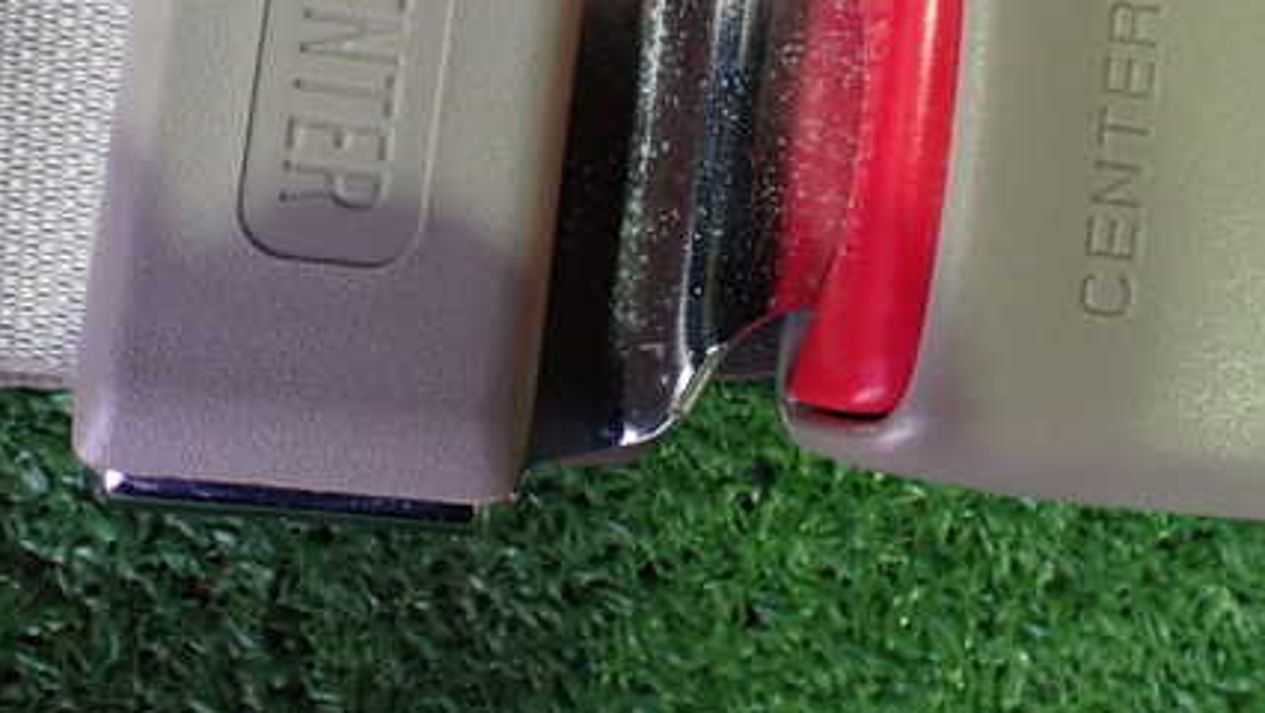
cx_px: 739
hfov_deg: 44.4
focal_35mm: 46
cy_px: 140
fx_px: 1544
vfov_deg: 25.5
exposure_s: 1/40
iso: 800
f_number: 2.3
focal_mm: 5.4
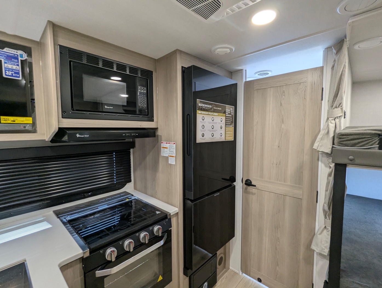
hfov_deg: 94.4
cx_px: 191
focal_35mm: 16
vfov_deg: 78.2
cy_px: 144
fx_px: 177
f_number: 2.2
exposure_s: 1/79.5
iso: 142
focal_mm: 2.35
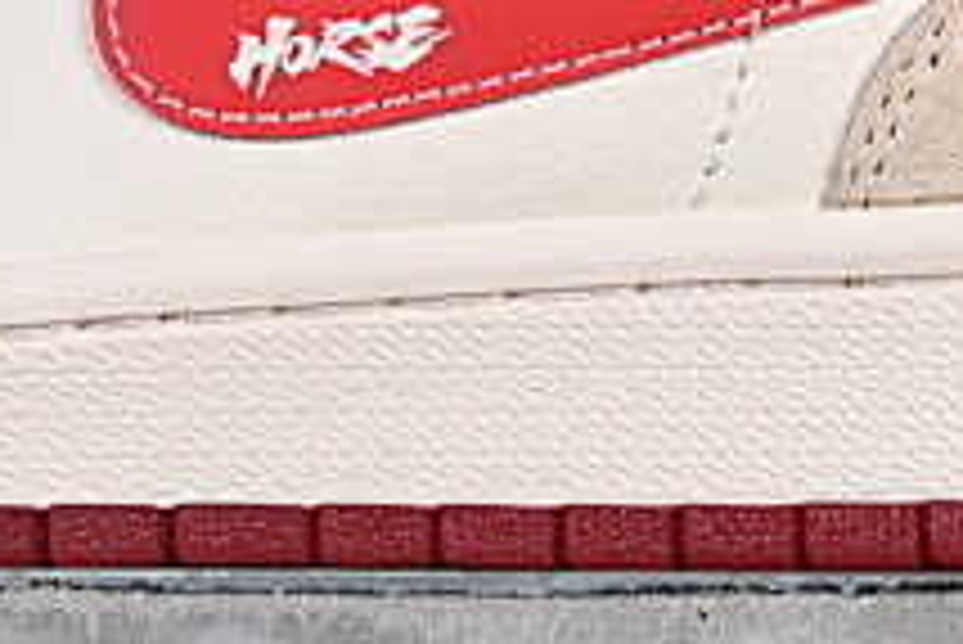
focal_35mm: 378
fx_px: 10118
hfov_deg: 5.4
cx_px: 104
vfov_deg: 3.6
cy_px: -432
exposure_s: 1/80
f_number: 8
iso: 160
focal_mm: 50
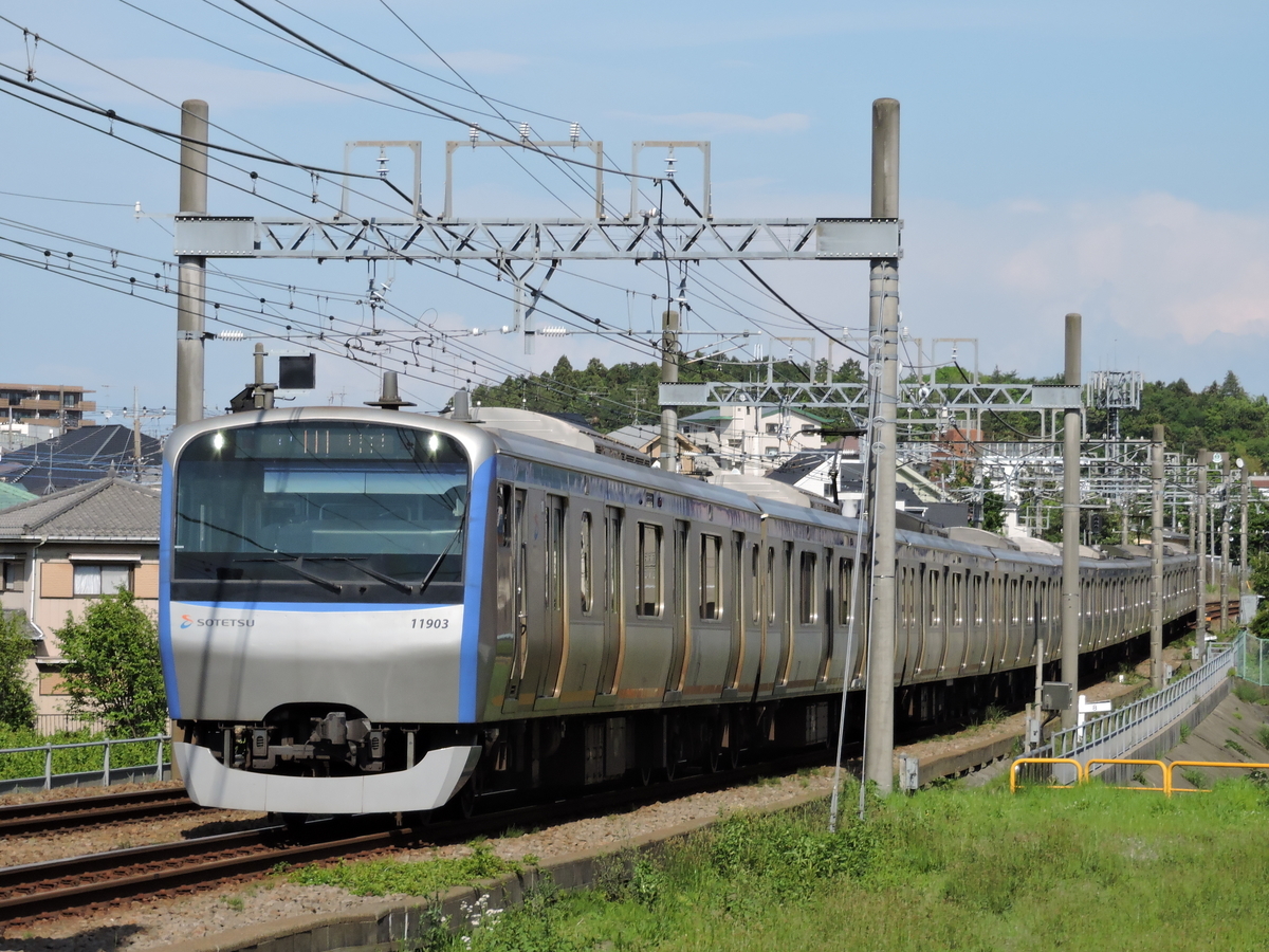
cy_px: 476
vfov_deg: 11.0
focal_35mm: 135
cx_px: 634
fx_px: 4949
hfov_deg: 14.6
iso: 320
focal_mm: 24.2
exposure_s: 1/2000
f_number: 5
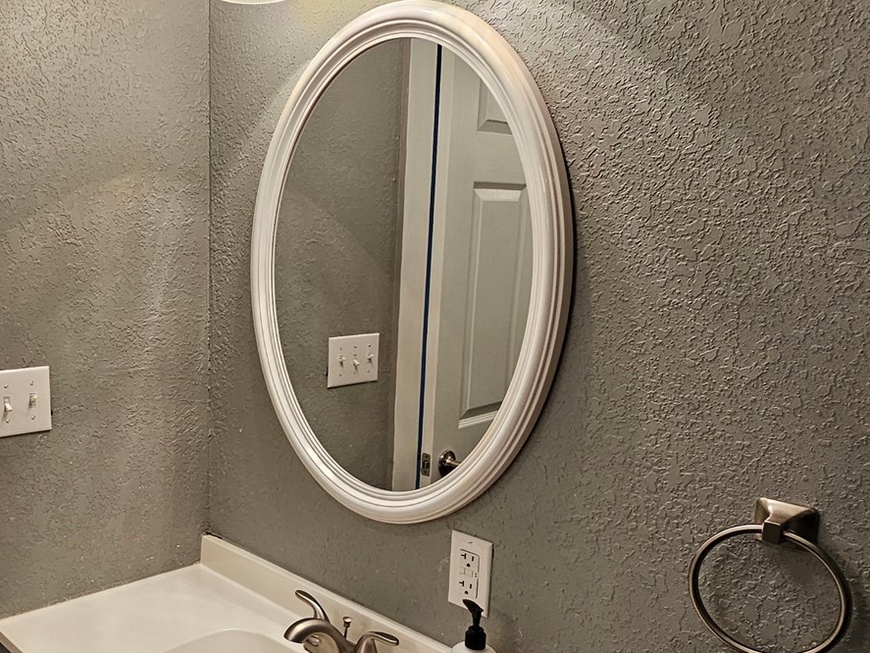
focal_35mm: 30
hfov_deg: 57.7
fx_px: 754
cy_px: 407
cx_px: 246
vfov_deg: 46.4
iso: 125
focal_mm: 2.2
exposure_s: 1/60
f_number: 2.2
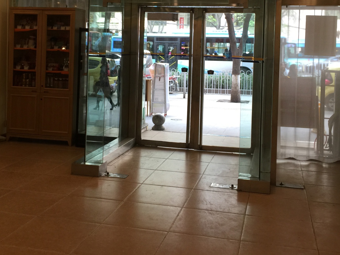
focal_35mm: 45
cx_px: 178
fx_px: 442
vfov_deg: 31.6
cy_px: 61
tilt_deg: -2.3
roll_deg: -1.7
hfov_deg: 42.1
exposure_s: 1/30
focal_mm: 4.15
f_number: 2.2
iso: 40
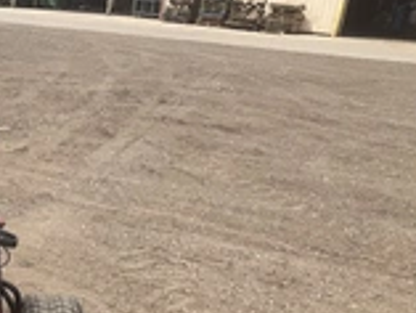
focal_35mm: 74
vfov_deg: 18.9
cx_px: -74
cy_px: 366
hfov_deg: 24.1
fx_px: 890
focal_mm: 3
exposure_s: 1/1168
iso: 25
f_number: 1.8
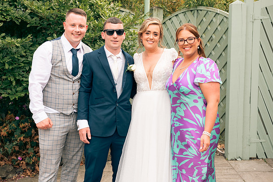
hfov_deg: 32.4
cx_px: 136
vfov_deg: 21.9
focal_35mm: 62
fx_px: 470
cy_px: 91
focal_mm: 62
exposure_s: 1/160
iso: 160
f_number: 6.3
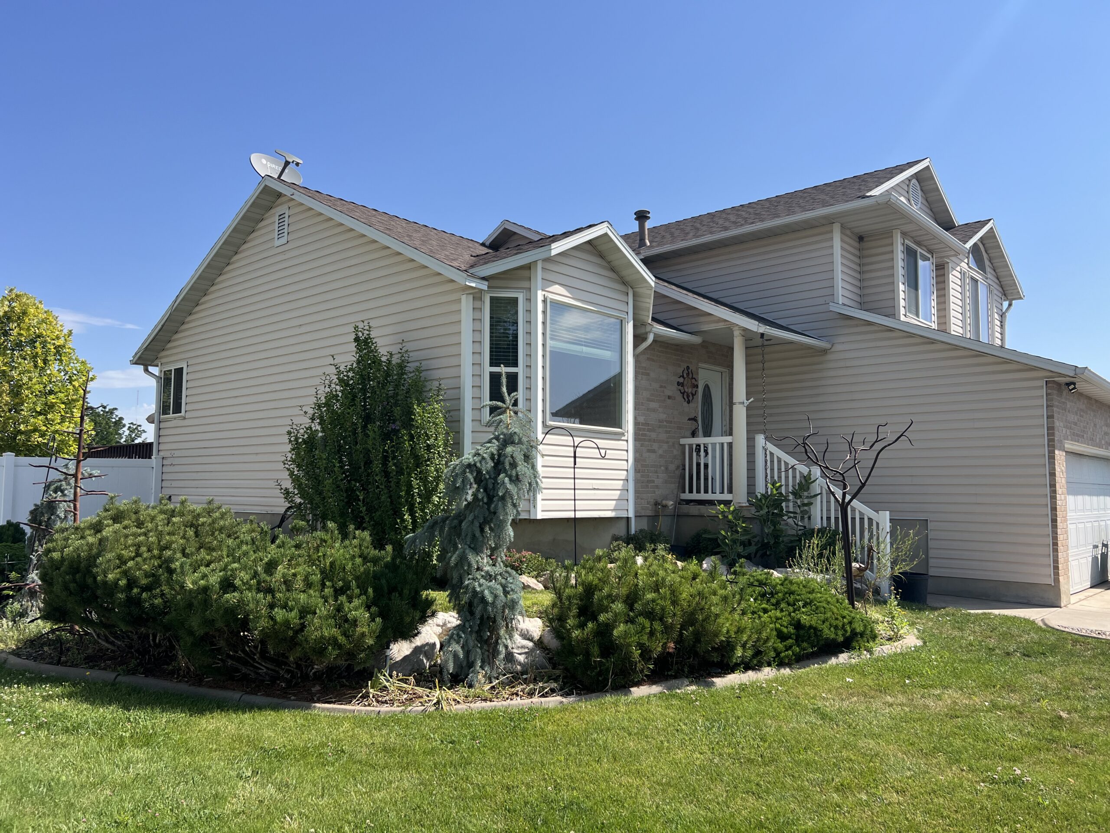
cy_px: 416
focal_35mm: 26
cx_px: 555
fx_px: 834
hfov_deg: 67.3
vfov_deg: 53.1
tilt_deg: +3.6
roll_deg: -1.0
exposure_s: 1/3571
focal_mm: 5.7
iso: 50
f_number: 1.5
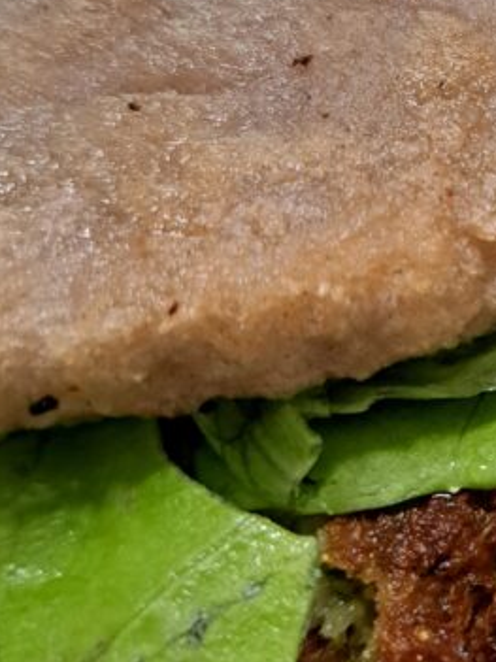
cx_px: 688
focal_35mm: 70
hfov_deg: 19.0
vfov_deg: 27.7
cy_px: 273
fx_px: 1338
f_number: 1.8
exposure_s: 1/60
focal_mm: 5.23
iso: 400
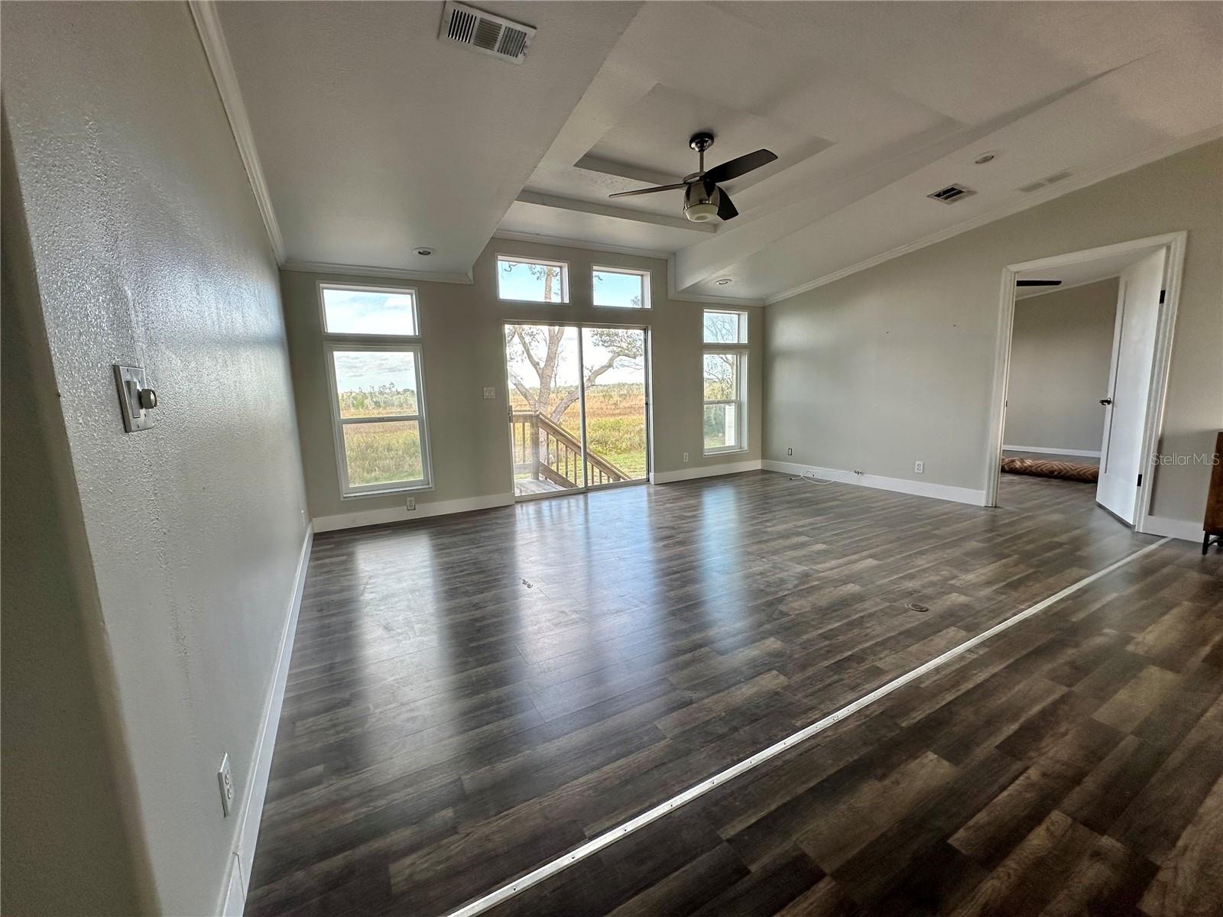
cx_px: 612
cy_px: 458
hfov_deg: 102.1
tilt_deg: -7.9
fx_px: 495
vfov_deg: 85.7
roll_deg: +2.0
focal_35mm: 14
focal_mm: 2.22
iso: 40
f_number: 2.2
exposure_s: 1/157
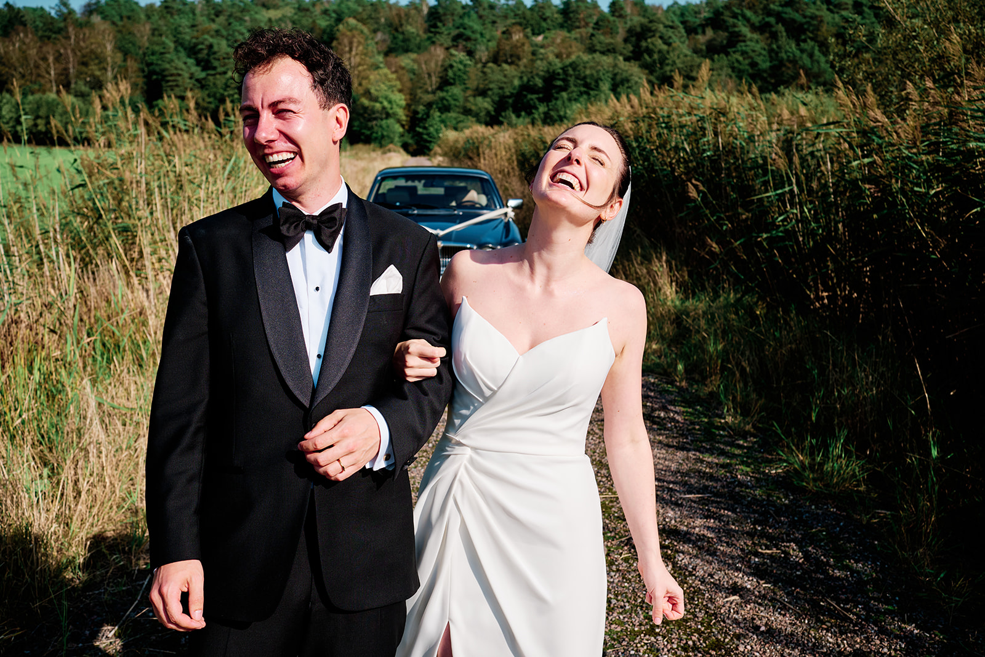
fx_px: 958
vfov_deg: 37.9
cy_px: 328
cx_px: 492
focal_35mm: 35
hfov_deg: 54.4
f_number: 4
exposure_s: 1/1600
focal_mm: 23
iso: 125
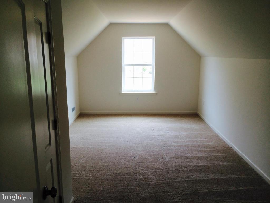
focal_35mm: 29
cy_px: 102
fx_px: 226
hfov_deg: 61.7
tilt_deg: -11.4
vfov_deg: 48.2
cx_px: 135
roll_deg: +1.7
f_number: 2.2
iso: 40
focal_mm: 4.15
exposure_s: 1/60
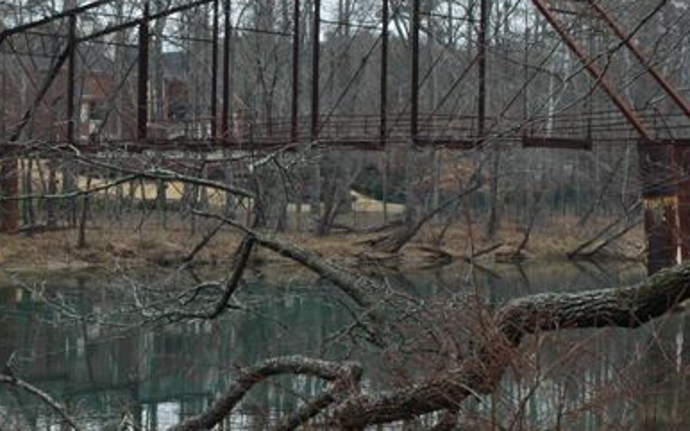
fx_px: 1617
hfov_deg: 24.0
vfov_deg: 15.2
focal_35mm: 86
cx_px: 263
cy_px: 160
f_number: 6.3
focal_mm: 34
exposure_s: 1/160
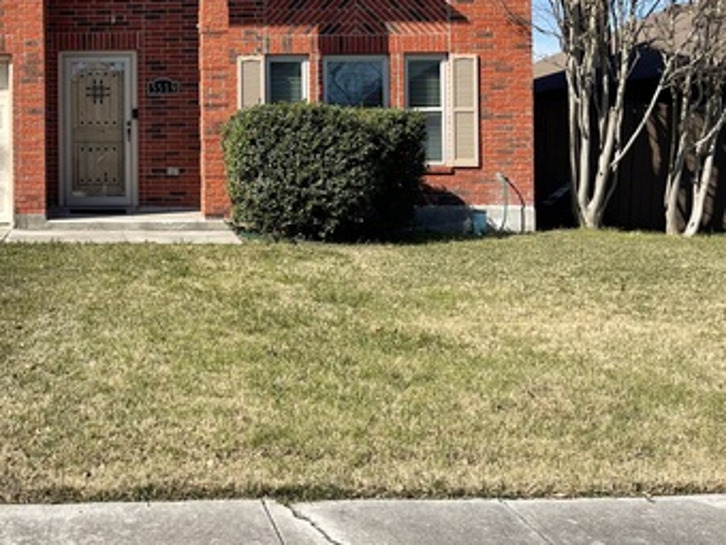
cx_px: 53
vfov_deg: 29.0
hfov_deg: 36.2
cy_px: 111
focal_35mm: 49
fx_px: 1028
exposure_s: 1/2924
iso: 32
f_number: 1.6
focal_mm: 5.1
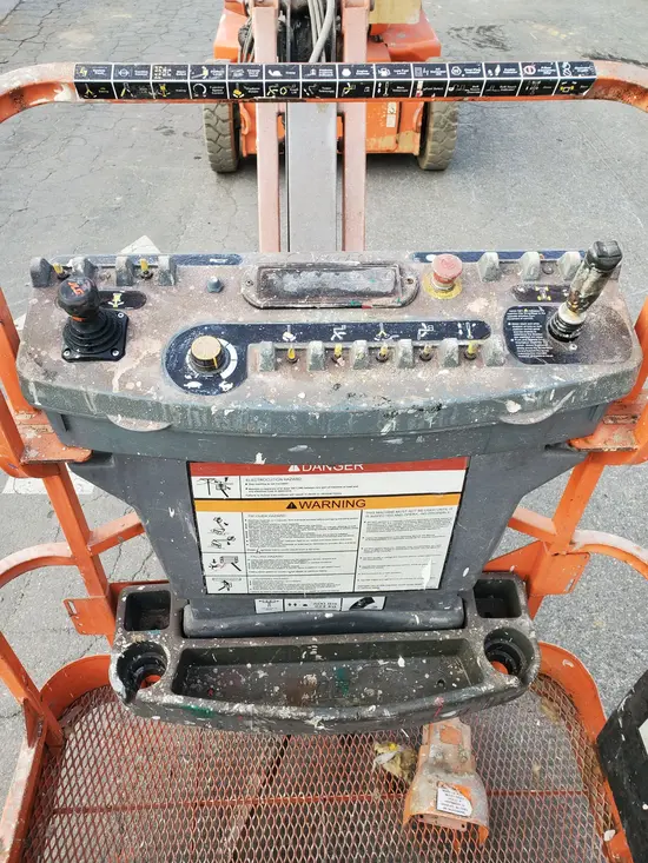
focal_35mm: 26
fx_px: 649
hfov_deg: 53.1
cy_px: 432
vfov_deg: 67.3
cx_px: 324
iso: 80
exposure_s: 1/120
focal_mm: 4.3
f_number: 2.4
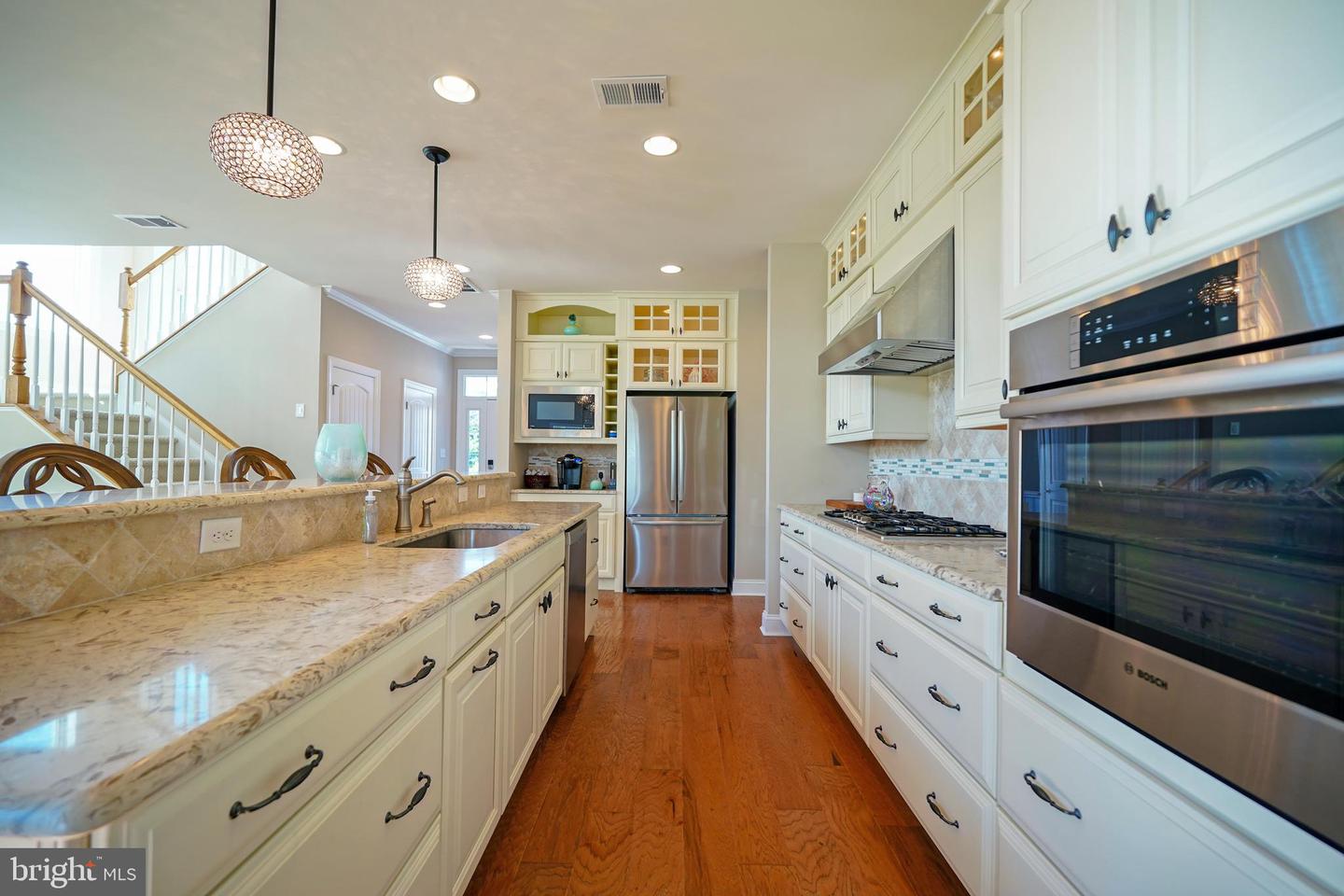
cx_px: 672
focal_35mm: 15
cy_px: 448
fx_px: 560
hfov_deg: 100.4
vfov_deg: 77.3
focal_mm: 10
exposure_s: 1/30
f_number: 2.8
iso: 100
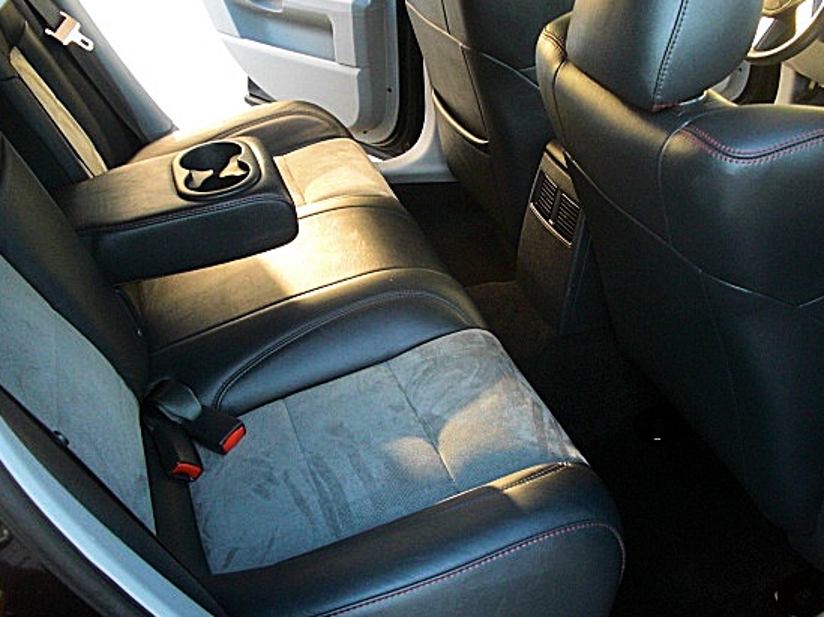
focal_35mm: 42
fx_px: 999
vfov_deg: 34.3
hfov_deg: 44.8
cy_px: 285
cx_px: 446
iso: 400
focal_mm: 6.3
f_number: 2.8
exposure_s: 1/100
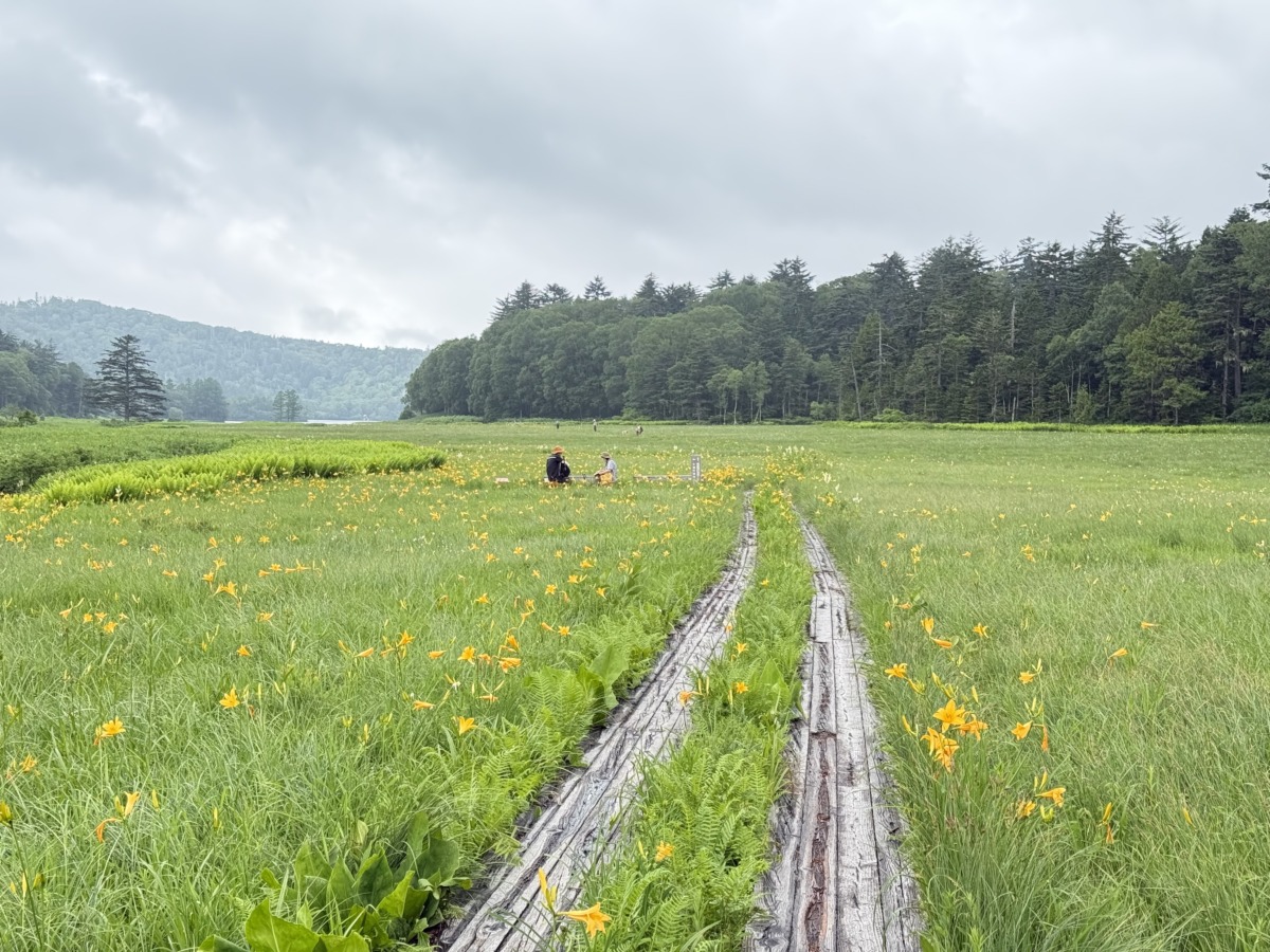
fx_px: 1761
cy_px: 476
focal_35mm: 48
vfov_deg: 30.3
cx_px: 635
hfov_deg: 39.7
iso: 100
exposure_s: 1/885
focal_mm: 6.76
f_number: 1.78
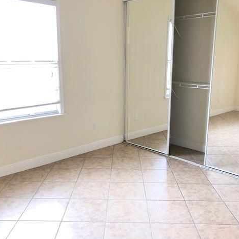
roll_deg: -0.3
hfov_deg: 48.4
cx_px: 118
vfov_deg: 48.4
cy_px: 122
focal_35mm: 34
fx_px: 266
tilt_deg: -14.6
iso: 40
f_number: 1.8
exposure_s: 1/17
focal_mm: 3.99
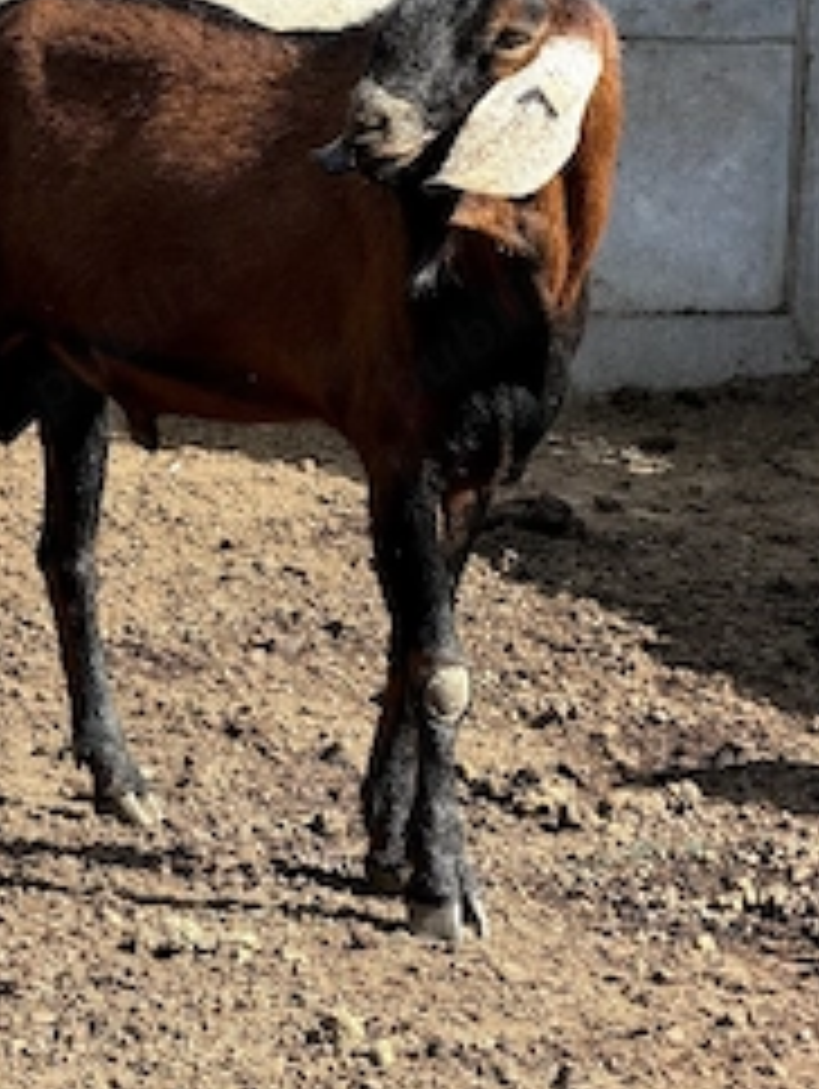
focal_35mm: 165
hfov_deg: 9.0
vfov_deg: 11.9
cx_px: 266
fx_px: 5196
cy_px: 356
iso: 50
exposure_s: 1/625
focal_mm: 16.89
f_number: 2.8
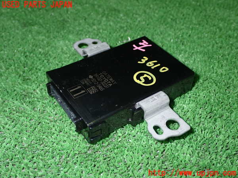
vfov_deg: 35.1
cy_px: 89
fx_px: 282
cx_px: 119
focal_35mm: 41
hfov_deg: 45.8
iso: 400
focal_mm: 7.31
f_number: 8
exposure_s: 1/40
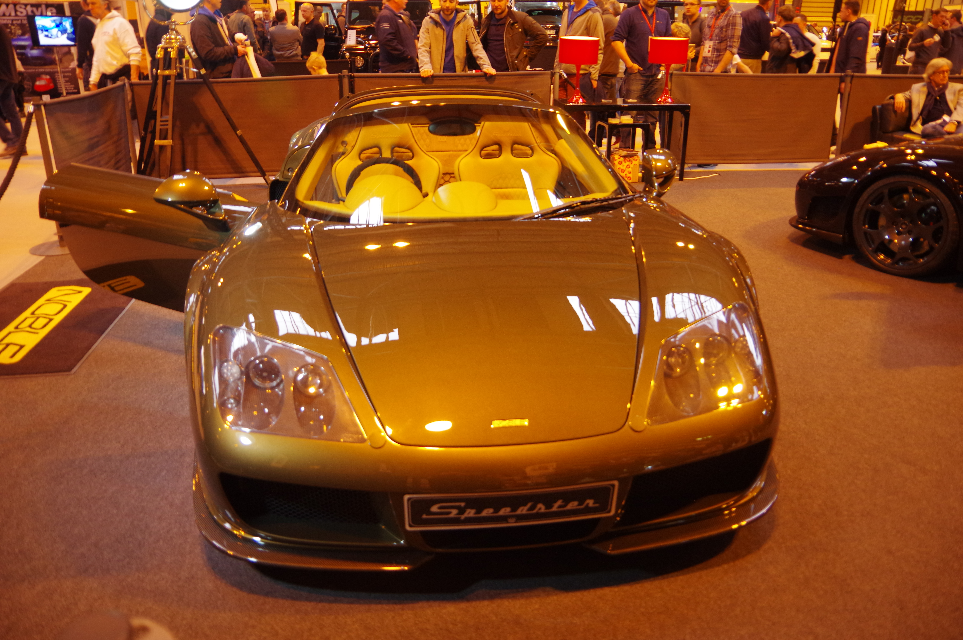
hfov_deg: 67.4
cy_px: 320
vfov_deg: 47.8
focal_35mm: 27
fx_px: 722
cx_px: 482
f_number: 3.5
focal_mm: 18
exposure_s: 1/40
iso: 1600
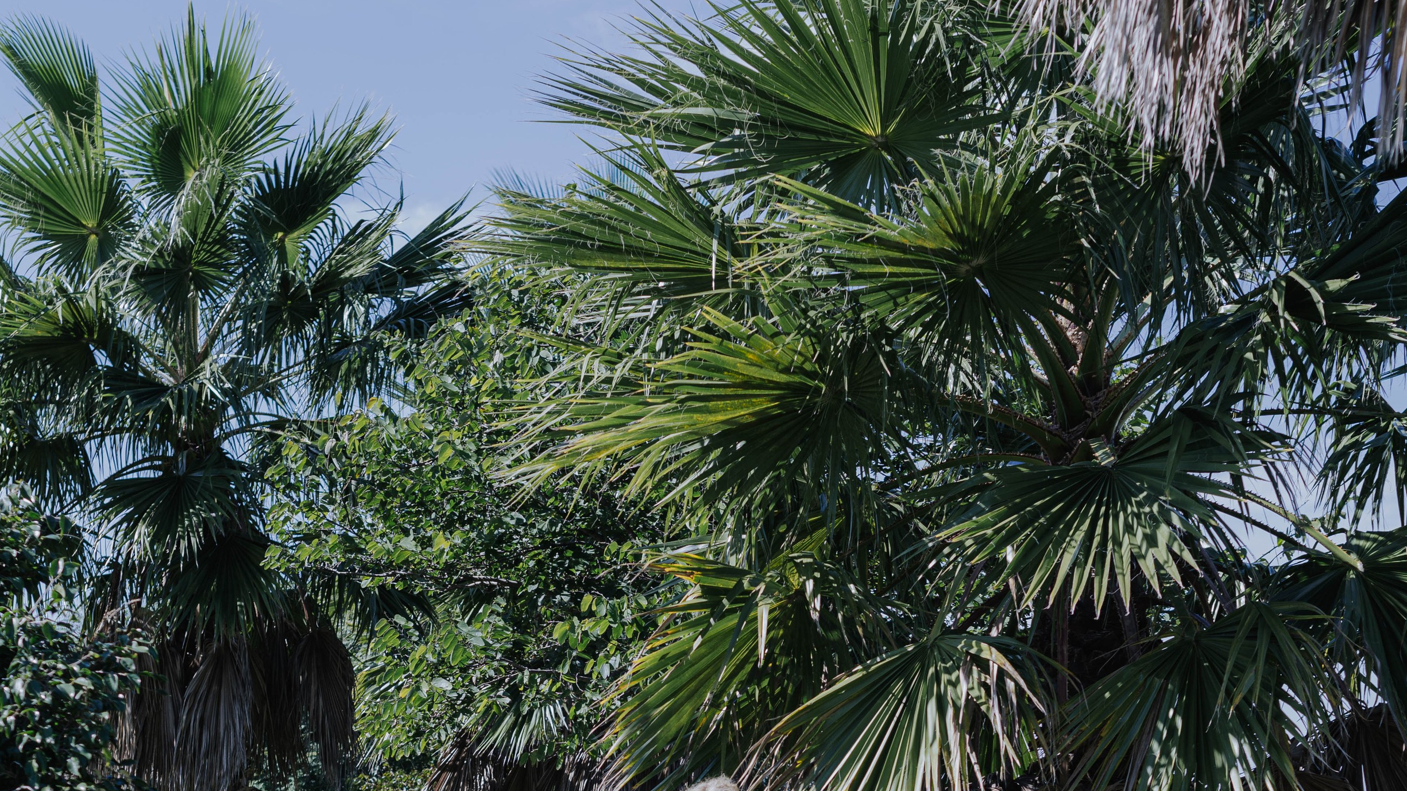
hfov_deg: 25.9
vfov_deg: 14.4
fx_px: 3059
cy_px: 859
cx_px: 676
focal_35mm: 82
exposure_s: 1/500
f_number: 4
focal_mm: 50
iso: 100
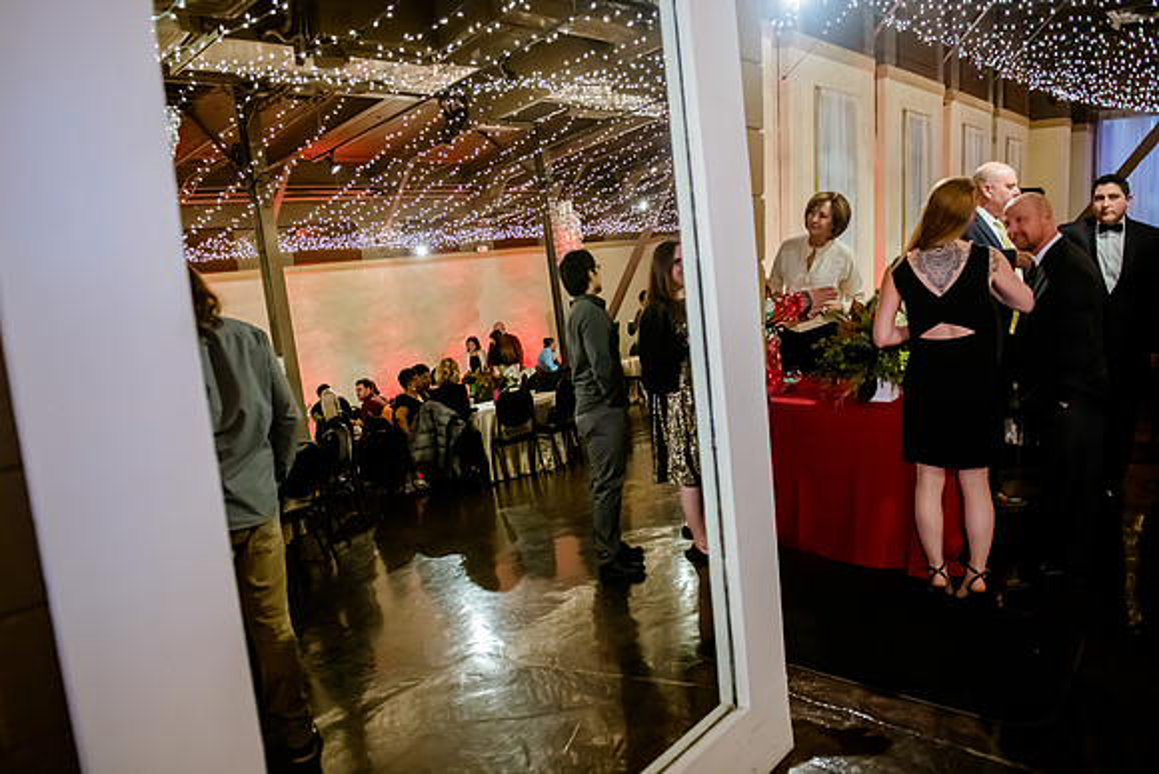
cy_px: 379
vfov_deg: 49.9
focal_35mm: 26
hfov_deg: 69.7
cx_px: 549
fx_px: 831
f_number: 2.8
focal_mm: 24
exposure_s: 1/160
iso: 5000
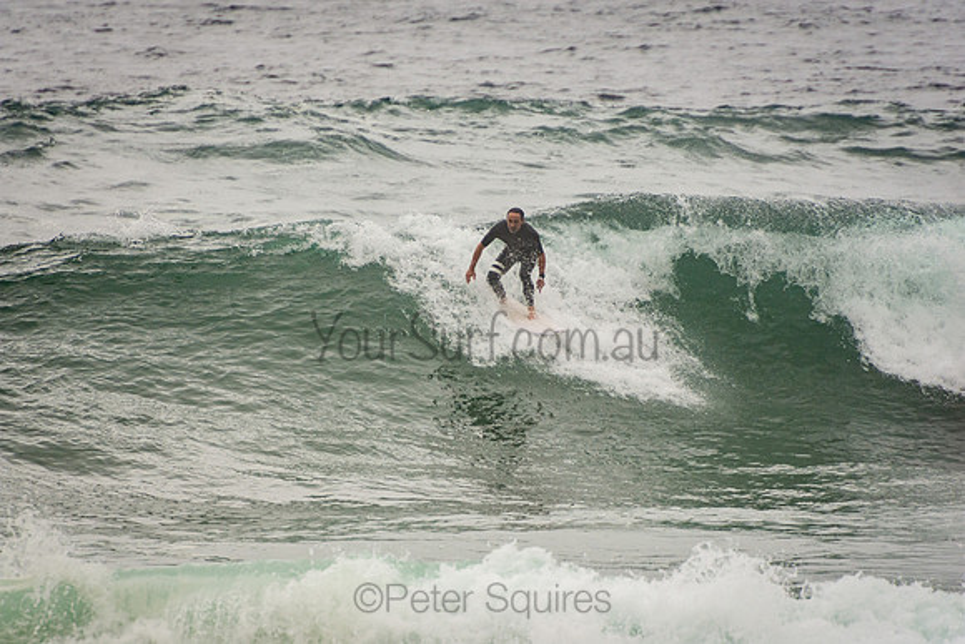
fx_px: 16086
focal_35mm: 600
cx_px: 482
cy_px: 322
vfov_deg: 2.3
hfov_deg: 3.4
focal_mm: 400
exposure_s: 1/1250
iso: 360
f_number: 5.6
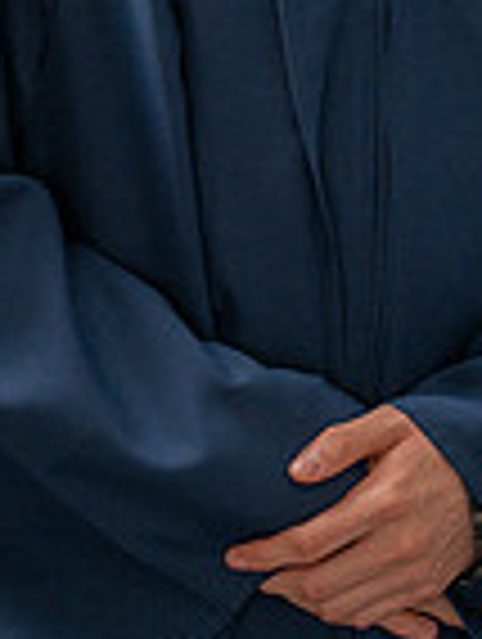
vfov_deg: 8.0
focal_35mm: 241
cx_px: 268
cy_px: -331
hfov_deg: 6.2
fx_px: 4461
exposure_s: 1/200
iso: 200
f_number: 4.5
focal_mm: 48
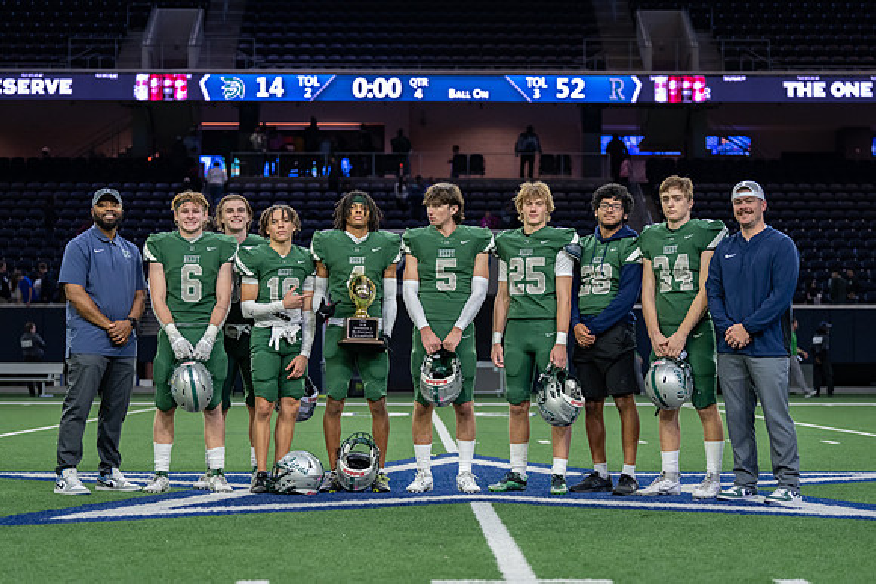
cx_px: 438
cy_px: 319
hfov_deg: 25.2
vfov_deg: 17.0
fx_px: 1959
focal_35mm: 80
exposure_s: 1/320
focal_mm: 70
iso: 2000
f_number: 2.8
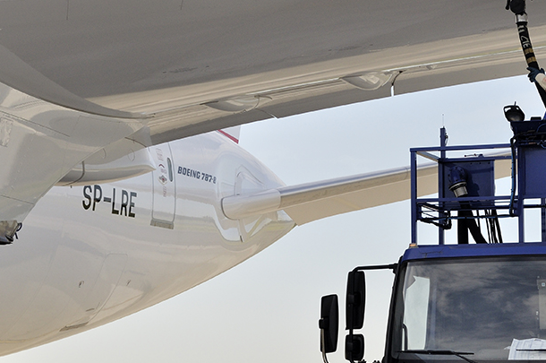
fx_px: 1787
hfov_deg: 17.3
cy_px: 68
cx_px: 352
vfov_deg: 11.5
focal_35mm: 118
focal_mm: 48
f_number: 10
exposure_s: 1/400
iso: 200
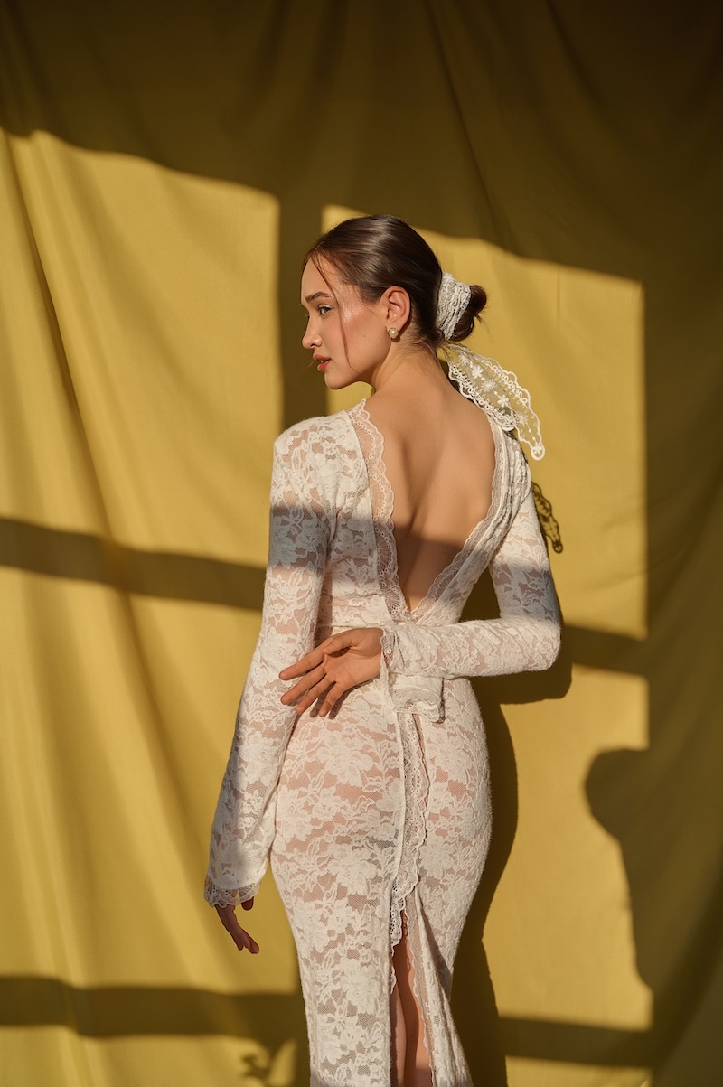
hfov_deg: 37.8
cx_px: 362
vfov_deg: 54.5
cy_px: 544
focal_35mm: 35
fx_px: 1056
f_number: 9
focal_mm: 35
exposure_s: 1/160
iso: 100
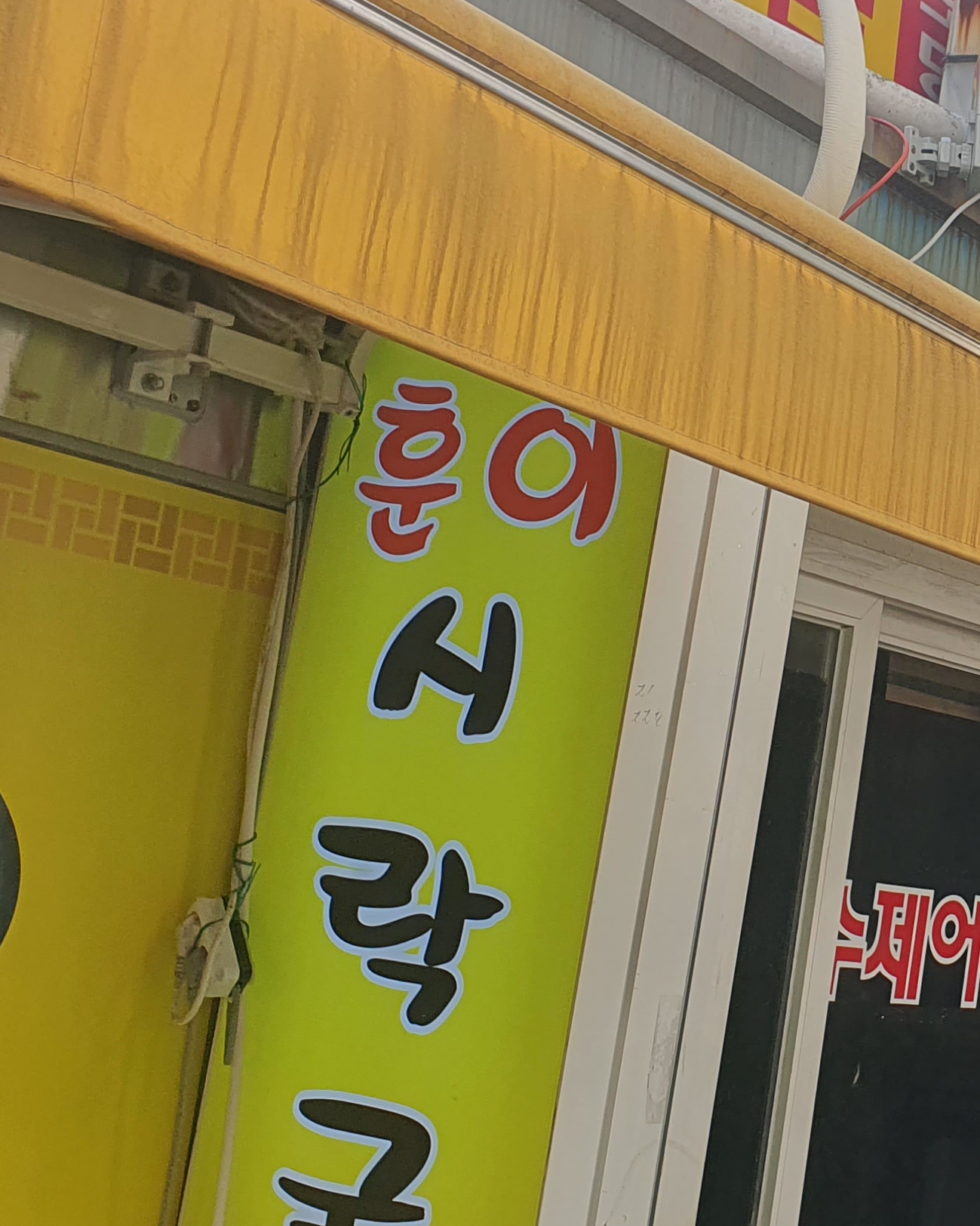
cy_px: 529
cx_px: 1237
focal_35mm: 63
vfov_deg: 30.0
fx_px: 2284
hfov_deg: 22.0
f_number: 2.4
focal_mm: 4.32
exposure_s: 1/564
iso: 50
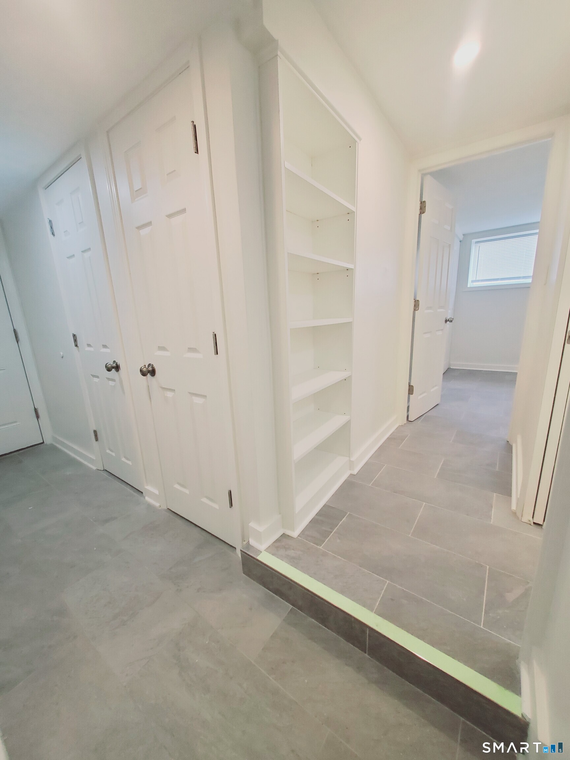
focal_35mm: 13
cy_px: 380
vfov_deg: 106.2
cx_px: 285
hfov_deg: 89.9
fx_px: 285
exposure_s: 1/60
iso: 160
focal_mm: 1.8
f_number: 2.2
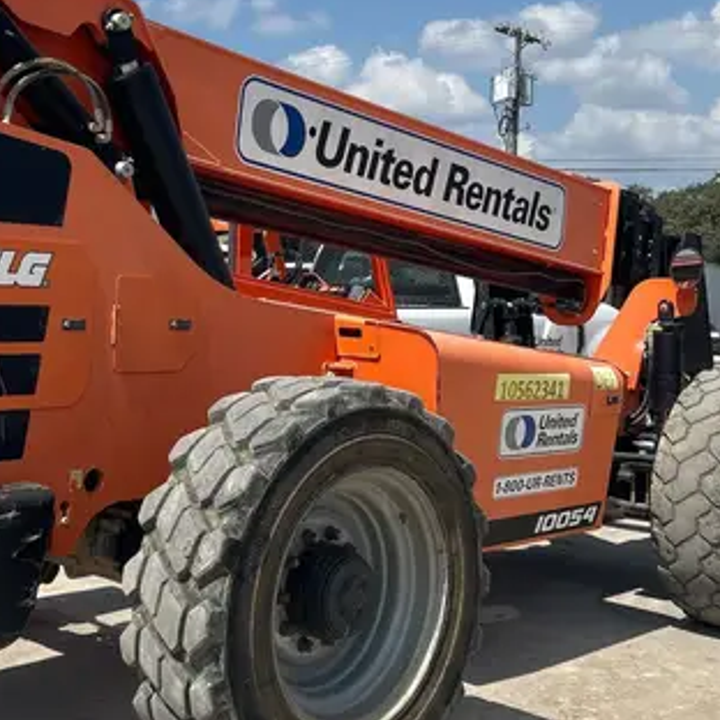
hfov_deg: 31.4
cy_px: 313
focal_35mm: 54
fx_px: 1271
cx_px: 249
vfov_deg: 31.6
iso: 50
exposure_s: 1/5587
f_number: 1.5
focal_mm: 5.7
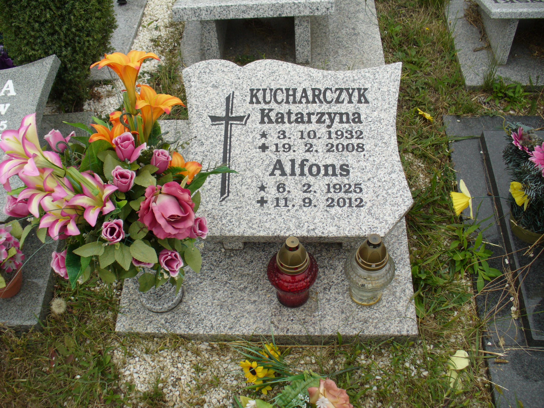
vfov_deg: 38.7
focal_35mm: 37
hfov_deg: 50.1
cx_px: 272
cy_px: 204
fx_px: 581
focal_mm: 6.1
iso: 80
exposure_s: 1/320
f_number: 2.8
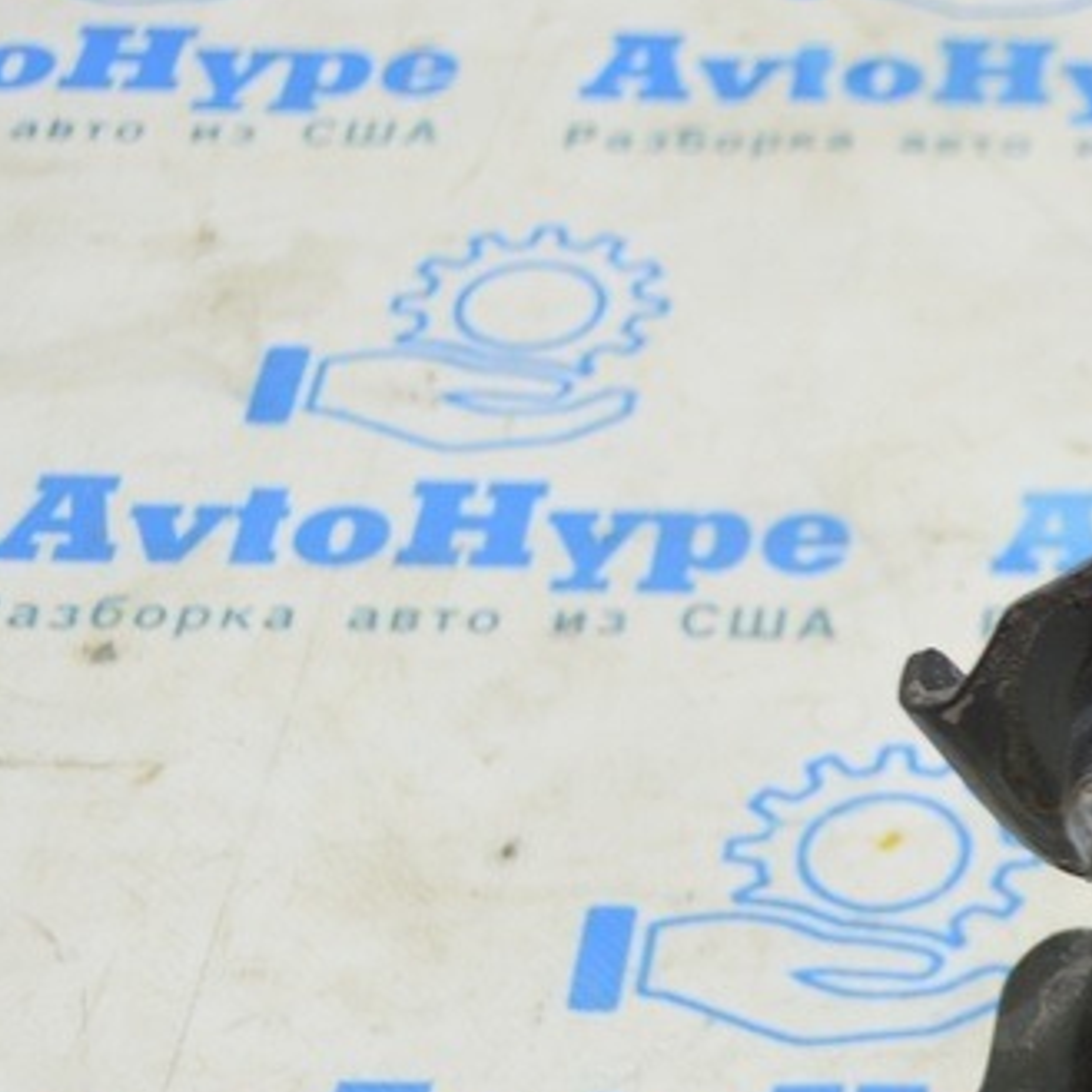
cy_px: 948
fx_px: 3962
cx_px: 1523
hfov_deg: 14.8
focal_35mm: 111
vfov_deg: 15.5
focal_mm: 28
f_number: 5.6
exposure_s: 1/20
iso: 400
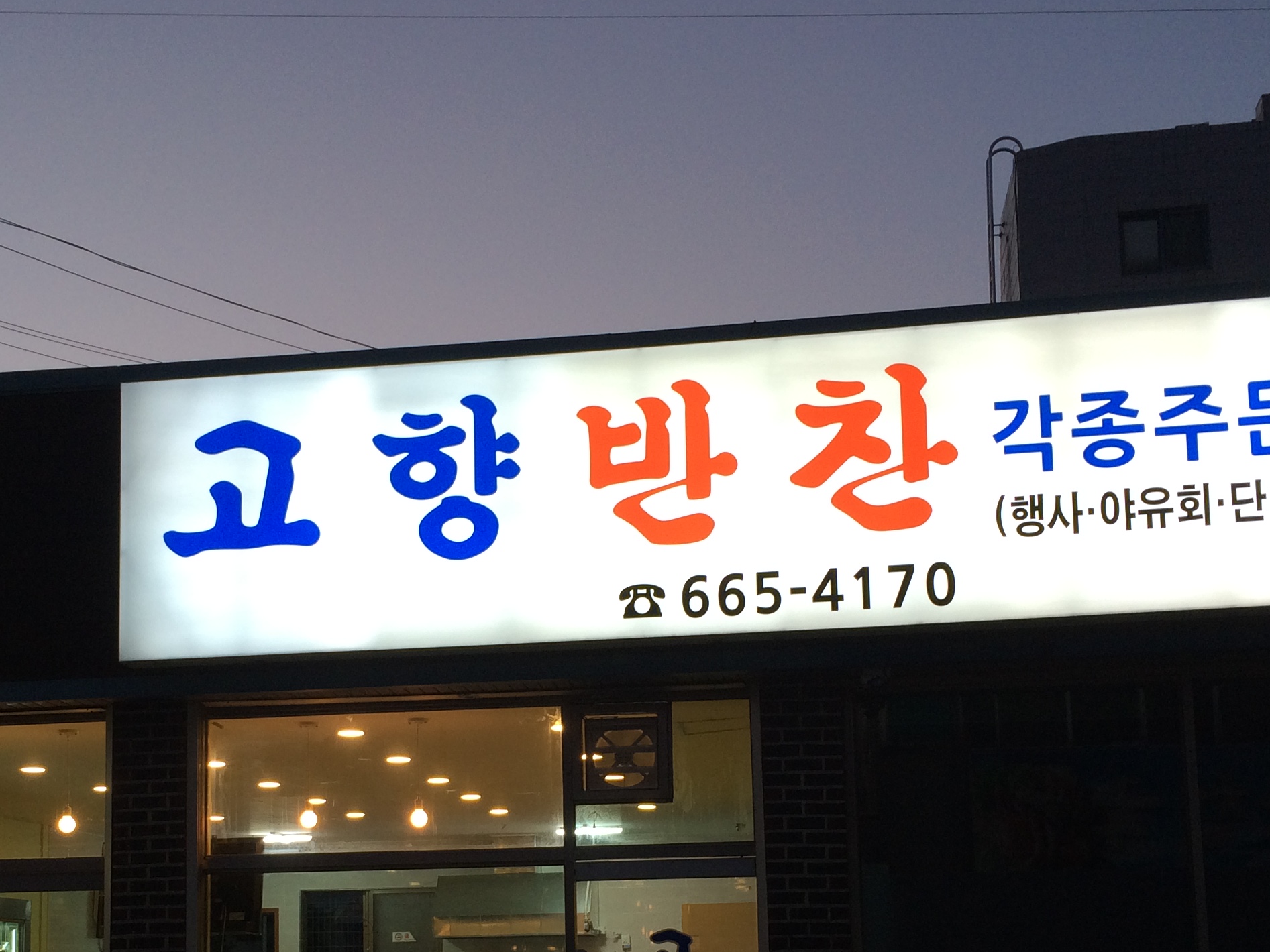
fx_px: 1835
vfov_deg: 28.5
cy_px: 761
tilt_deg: +6.4
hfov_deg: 38.1
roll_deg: +2.7
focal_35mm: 50
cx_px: 526
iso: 32
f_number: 2.2
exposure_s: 1/60
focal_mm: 4.15
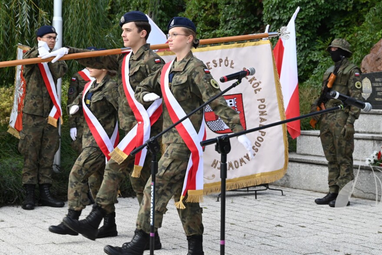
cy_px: 100
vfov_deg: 19.2
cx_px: 143
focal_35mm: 71
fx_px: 754
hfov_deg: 28.3
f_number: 5.6
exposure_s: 1/250
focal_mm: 52
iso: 160
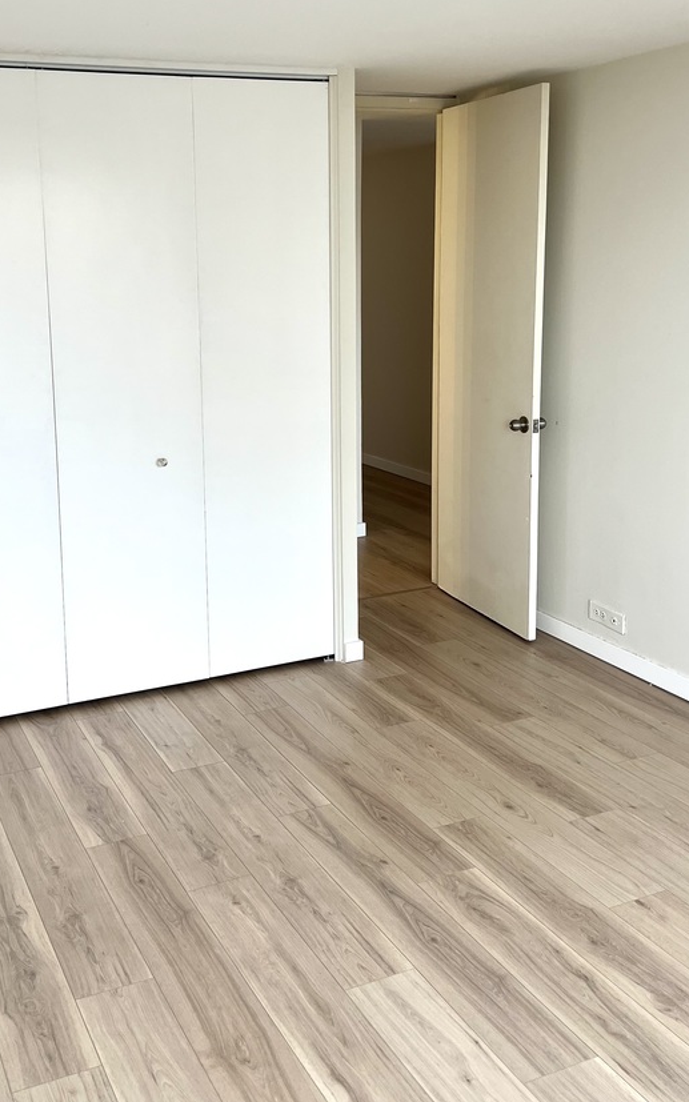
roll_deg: +1.7
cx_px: 232
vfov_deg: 53.5
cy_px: 424
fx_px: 1081
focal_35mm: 36
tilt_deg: -9.7
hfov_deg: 35.0
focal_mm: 5.7
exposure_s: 1/120
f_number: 1.5
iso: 80
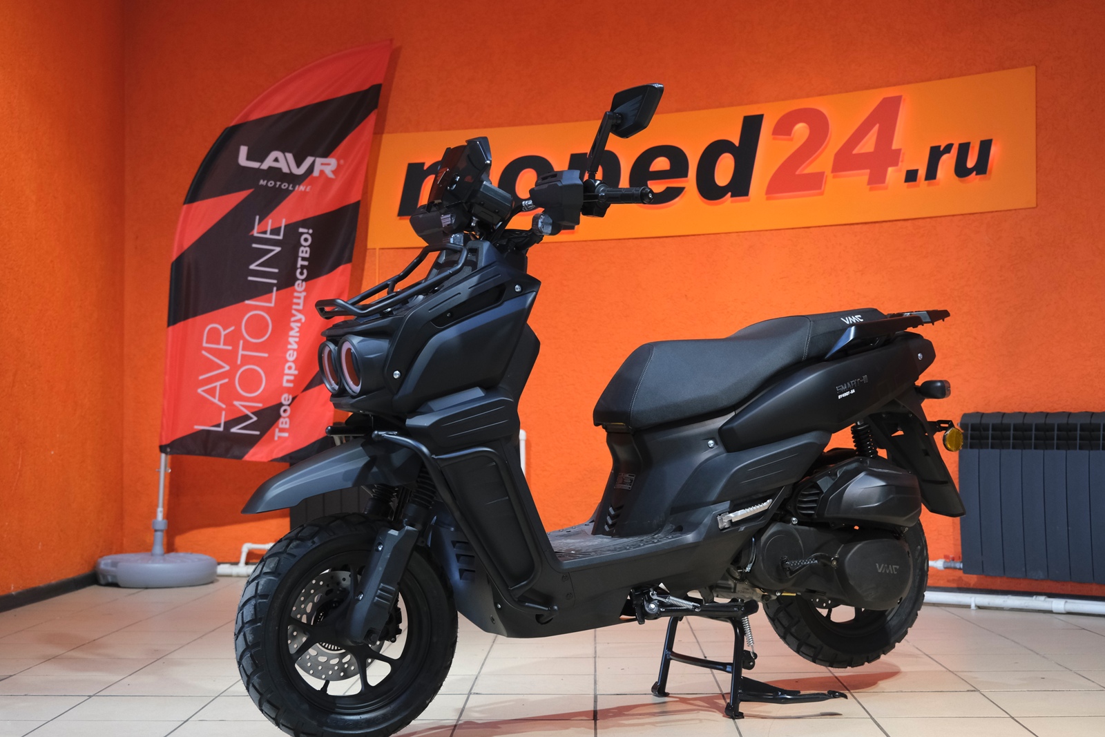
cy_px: 368
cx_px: 552
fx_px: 1504
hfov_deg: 40.3
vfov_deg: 27.5
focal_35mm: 49
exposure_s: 1/100
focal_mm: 32.5
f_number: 4
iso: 1600
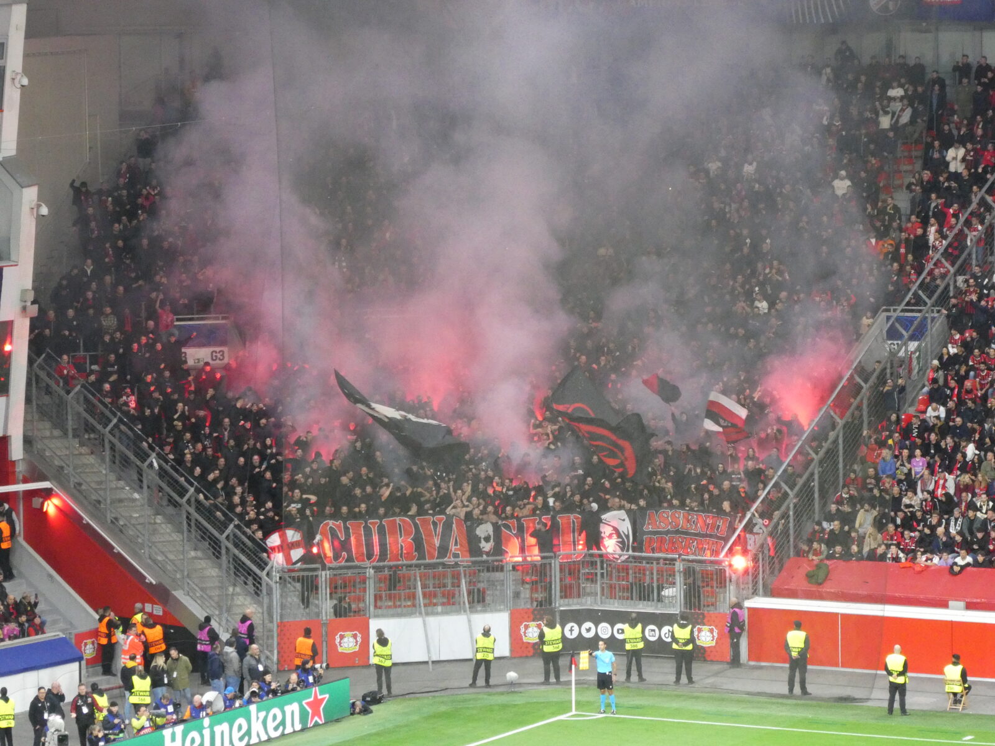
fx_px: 4599
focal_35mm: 160
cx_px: 498
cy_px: 373
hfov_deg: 12.3
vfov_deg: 9.3
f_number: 5.5
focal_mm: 28.7
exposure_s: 1/80
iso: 1000
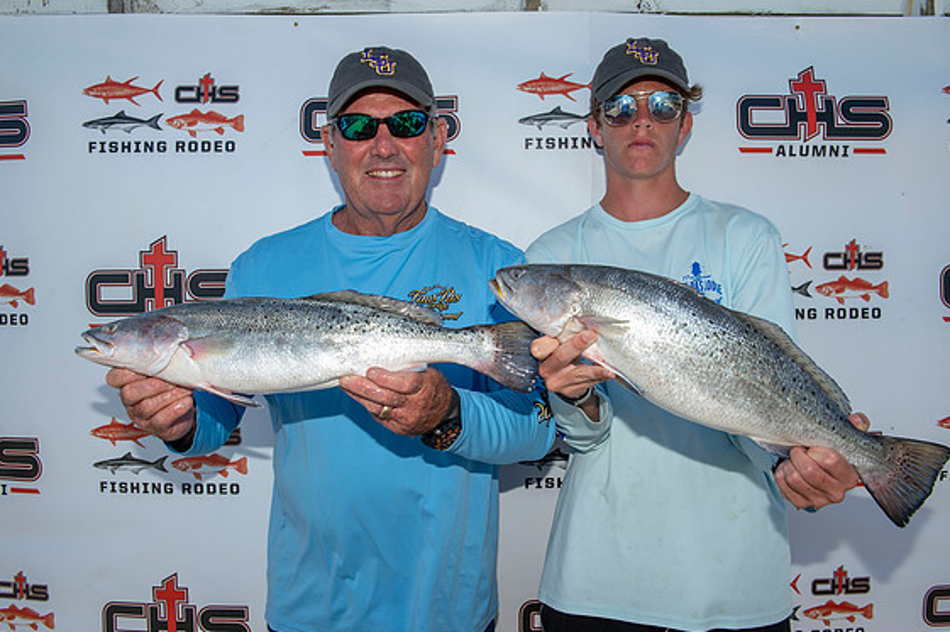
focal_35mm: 30
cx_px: 481
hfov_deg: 62.0
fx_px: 791
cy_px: 315
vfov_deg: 43.5
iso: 50
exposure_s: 1/125
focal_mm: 29
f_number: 7.1
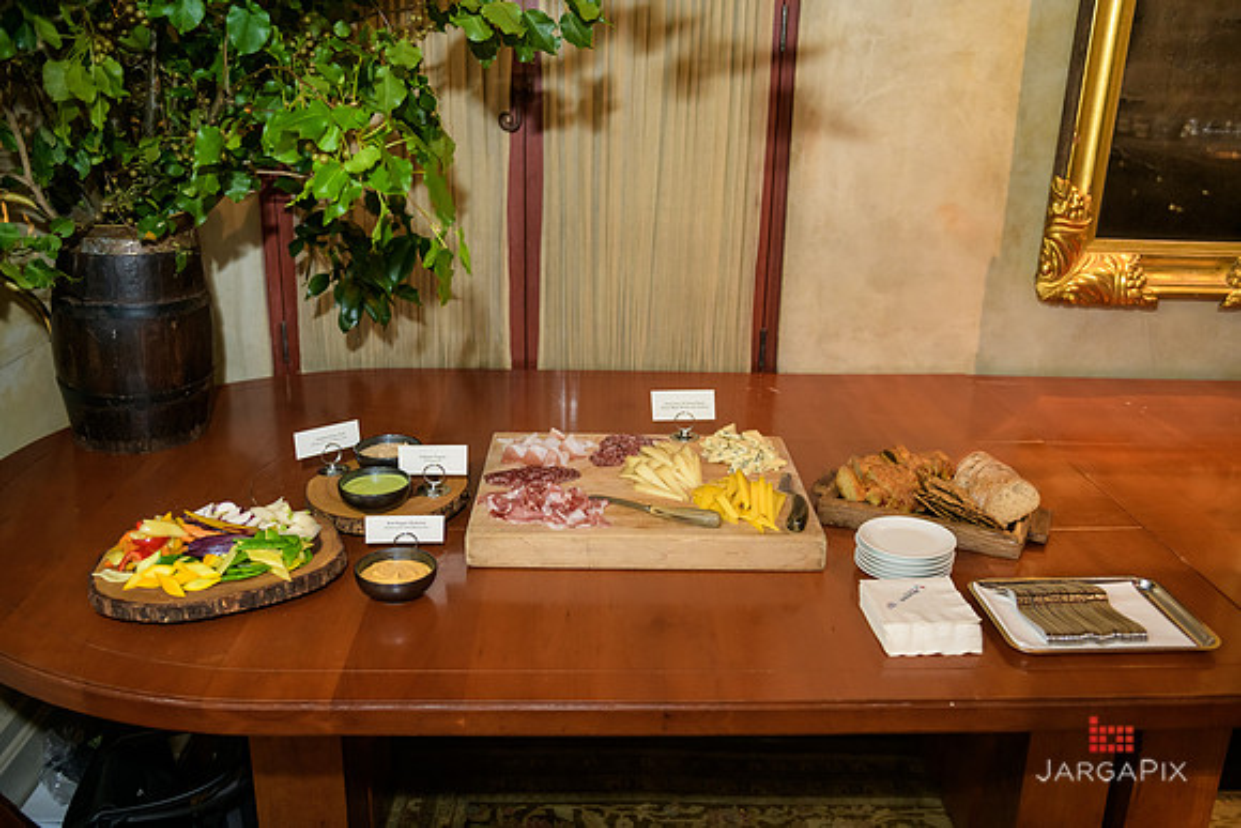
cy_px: 414
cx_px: 620
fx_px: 1103
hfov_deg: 58.7
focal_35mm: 32
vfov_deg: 41.1
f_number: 3.2
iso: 1600
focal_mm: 32
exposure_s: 1/100
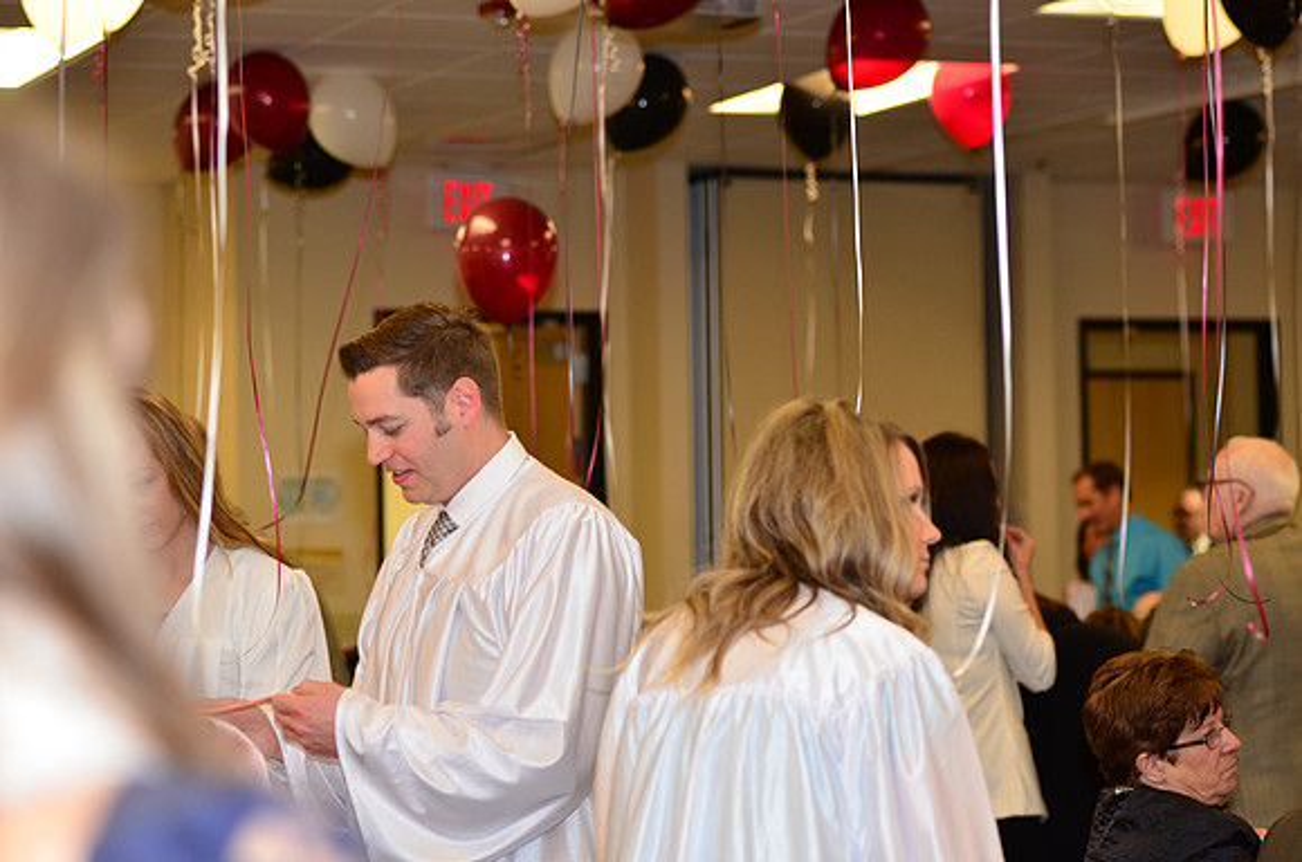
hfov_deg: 19.5
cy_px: 431
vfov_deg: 13.0
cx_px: 651
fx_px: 3789
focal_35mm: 105
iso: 500
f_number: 2.8
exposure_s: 1/60
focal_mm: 70
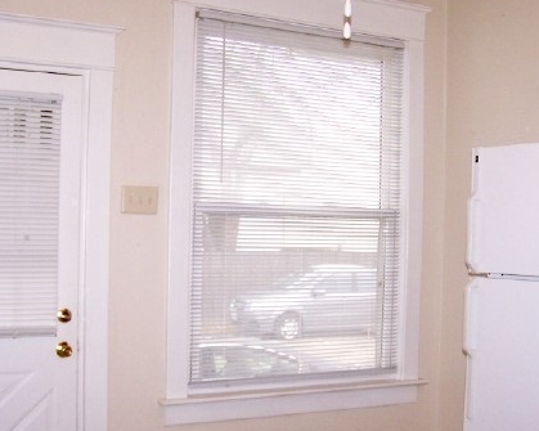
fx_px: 909
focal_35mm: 57
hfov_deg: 33.0
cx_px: 279
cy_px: 232
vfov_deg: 26.7
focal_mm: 6.3
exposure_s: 1/60
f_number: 2.8
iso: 140
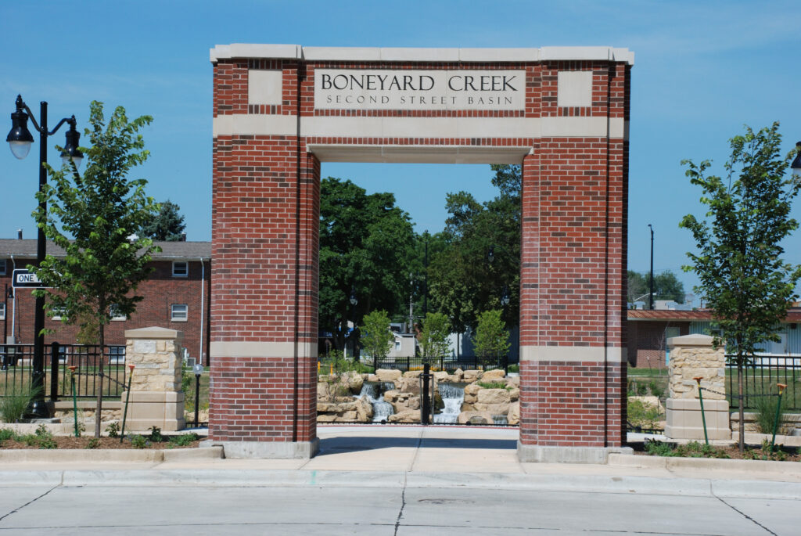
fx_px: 1737
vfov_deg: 17.5
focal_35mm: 78
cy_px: 268
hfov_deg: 26.0
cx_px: 400
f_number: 16
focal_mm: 52
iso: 250
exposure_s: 1/160
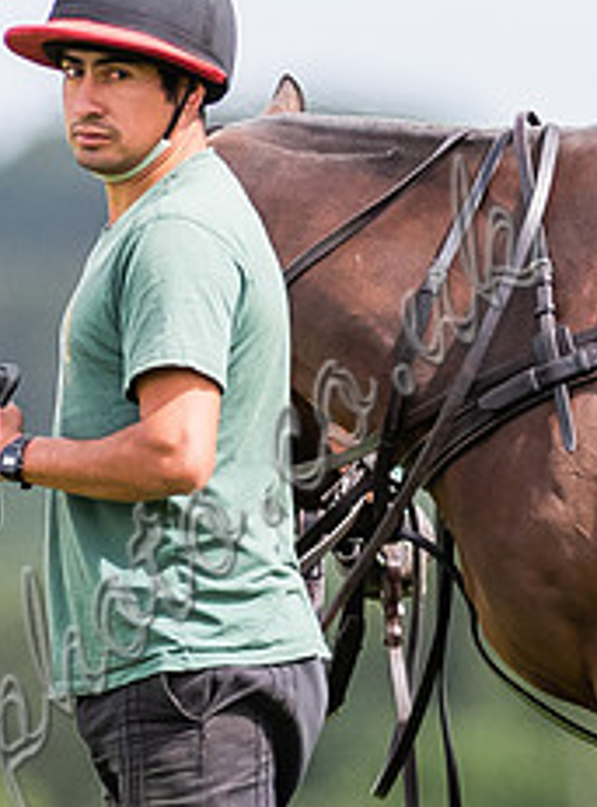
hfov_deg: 0.6
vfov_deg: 0.9
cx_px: 918
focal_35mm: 2294
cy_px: 810
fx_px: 53196
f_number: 3.2
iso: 400
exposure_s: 1/3200
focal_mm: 300
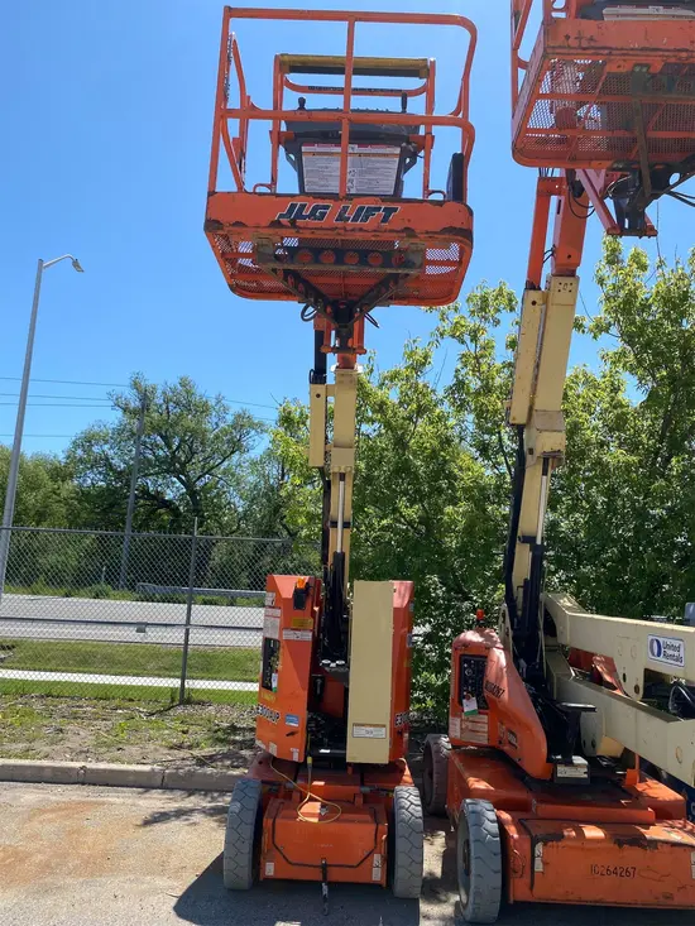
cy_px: 463
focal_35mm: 26
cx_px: 348
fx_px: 696
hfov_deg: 53.1
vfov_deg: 67.3
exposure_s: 1/2625
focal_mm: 4.25
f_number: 1.8
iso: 32
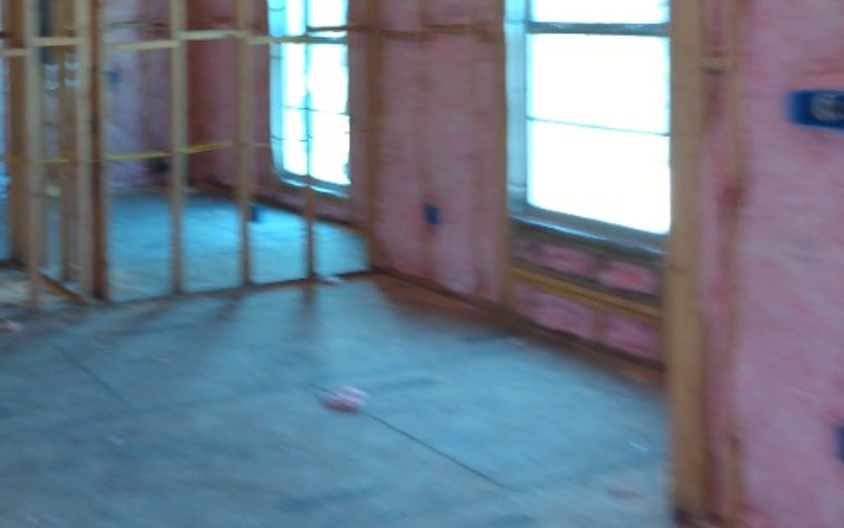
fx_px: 897
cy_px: 22
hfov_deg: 46.1
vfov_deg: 30.8
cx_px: 105
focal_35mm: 39
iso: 172
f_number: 2
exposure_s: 1/30
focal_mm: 3.54
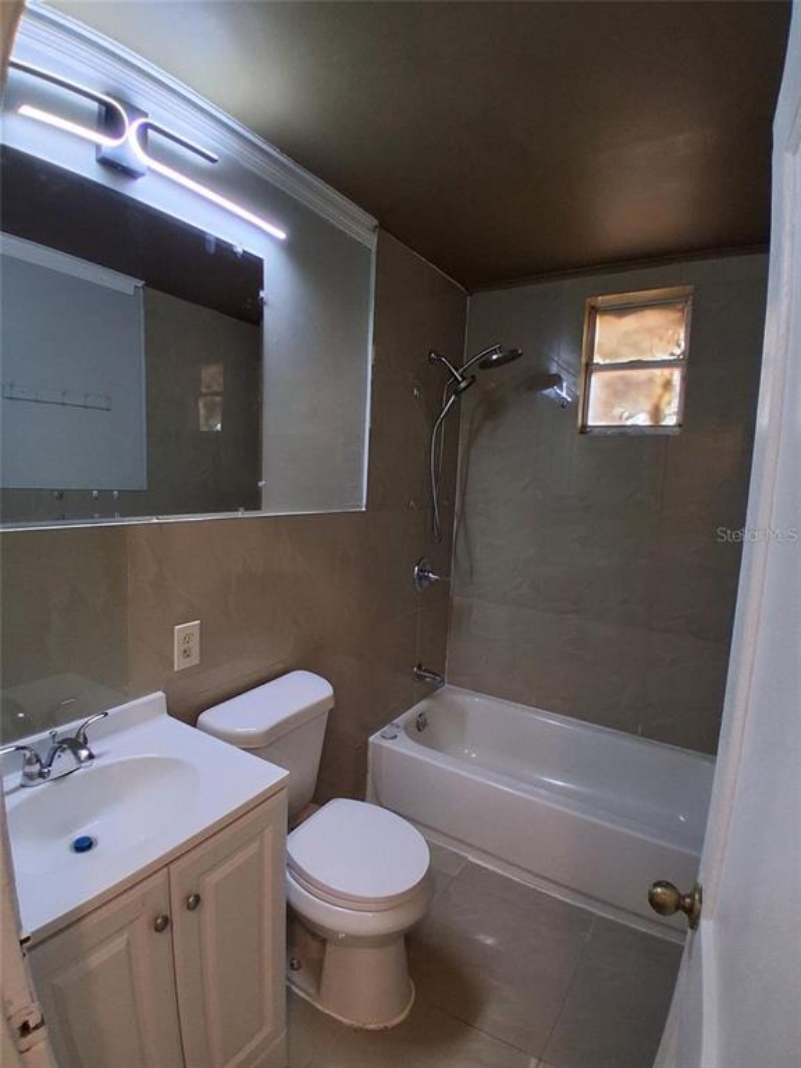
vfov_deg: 91.0
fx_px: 524
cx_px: 400
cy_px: 534
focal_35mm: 17
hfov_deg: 74.7
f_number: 2.2
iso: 200
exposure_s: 1/50
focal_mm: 1.4
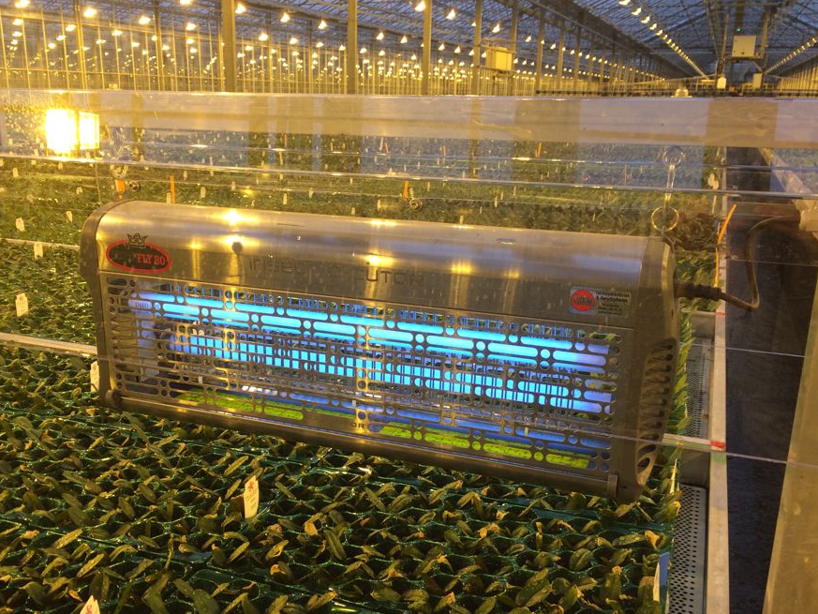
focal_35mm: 34
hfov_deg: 53.9
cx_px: 385
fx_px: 804
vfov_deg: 41.8
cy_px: 334
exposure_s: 1/120
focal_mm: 4.15
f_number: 2.2
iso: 40
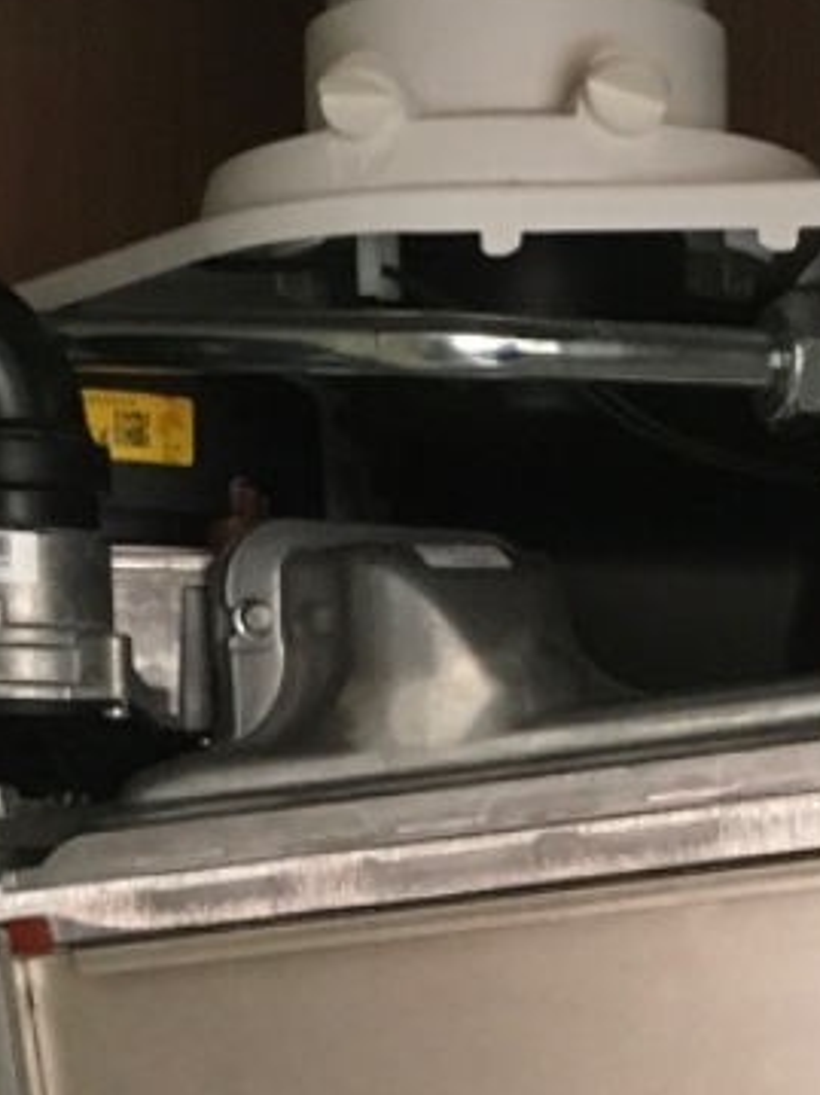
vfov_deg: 19.2
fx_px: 3066
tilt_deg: -6.7
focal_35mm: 97
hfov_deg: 15.2
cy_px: 1272
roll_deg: +0.1
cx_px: 625
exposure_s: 1/20
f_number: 2.2
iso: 200
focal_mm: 4.15
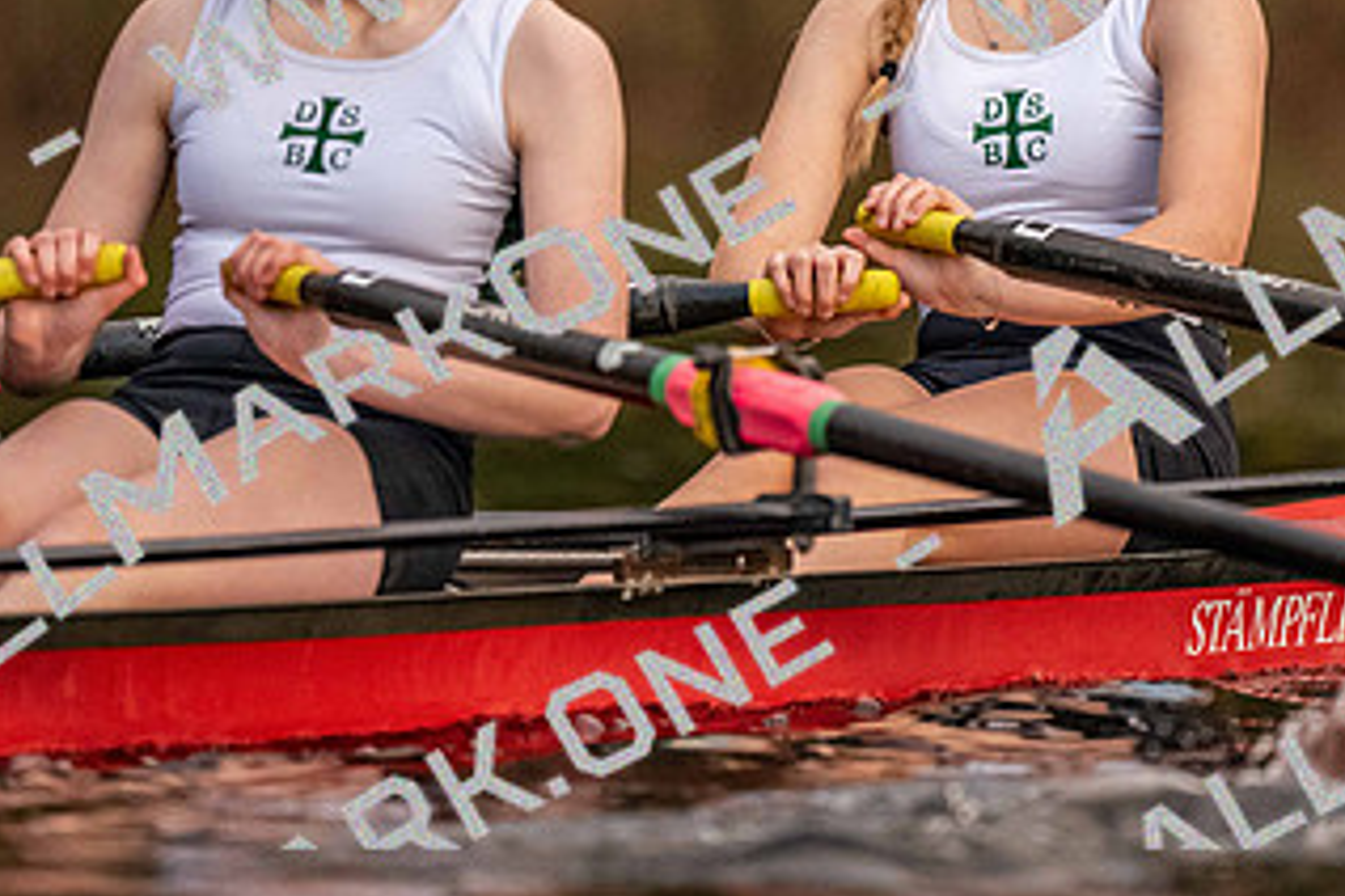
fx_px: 40907
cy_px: 127
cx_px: 668
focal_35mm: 1095
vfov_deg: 1.3
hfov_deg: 1.9
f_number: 4
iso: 5000
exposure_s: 1/2500
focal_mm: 600
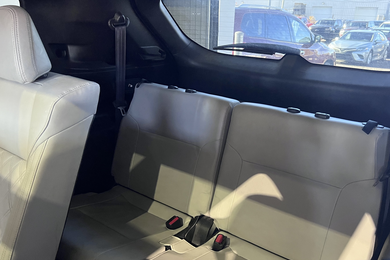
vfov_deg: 42.2
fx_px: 336
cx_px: 208
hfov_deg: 60.2
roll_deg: -2.5
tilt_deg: -22.9
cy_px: 154
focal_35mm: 31
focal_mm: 5.7
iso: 640
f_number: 1.5
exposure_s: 1/33
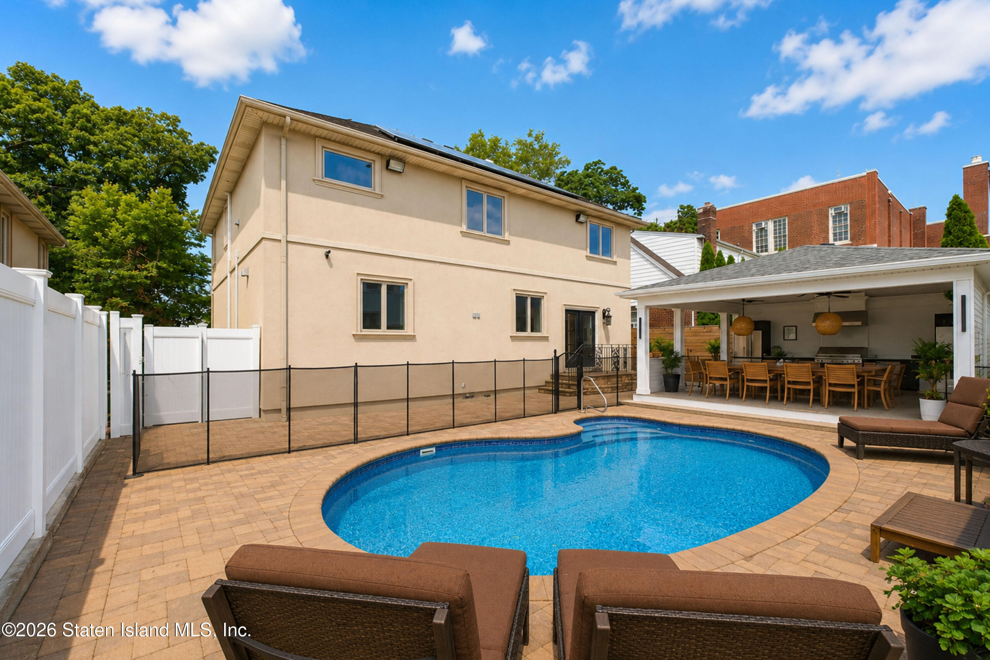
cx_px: 495
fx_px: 412
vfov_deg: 77.3
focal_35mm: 15
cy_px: 330
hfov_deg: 100.4
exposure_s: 1/125
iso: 500
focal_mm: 10
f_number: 8
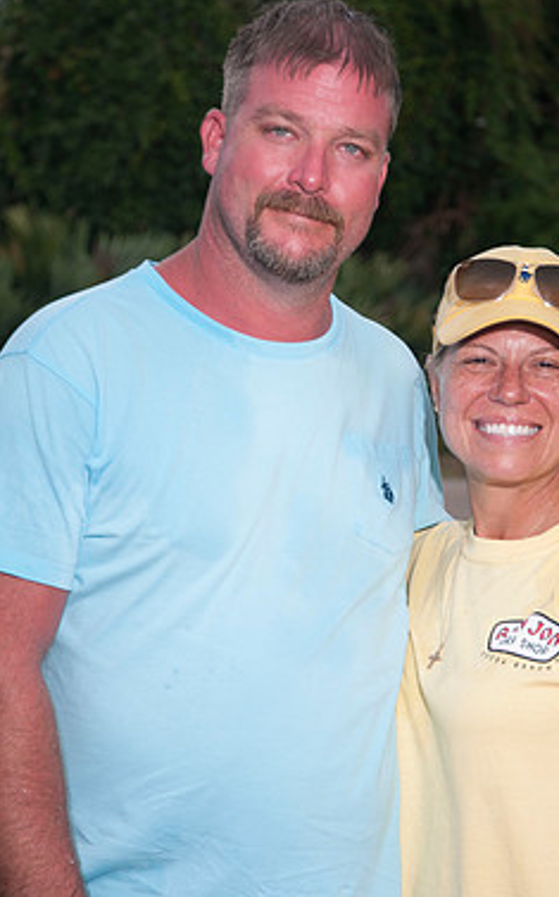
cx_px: 351
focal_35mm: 146
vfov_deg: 14.3
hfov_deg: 9.0
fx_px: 3566
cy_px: 409
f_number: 5.6
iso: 200
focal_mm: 80
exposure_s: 1/100
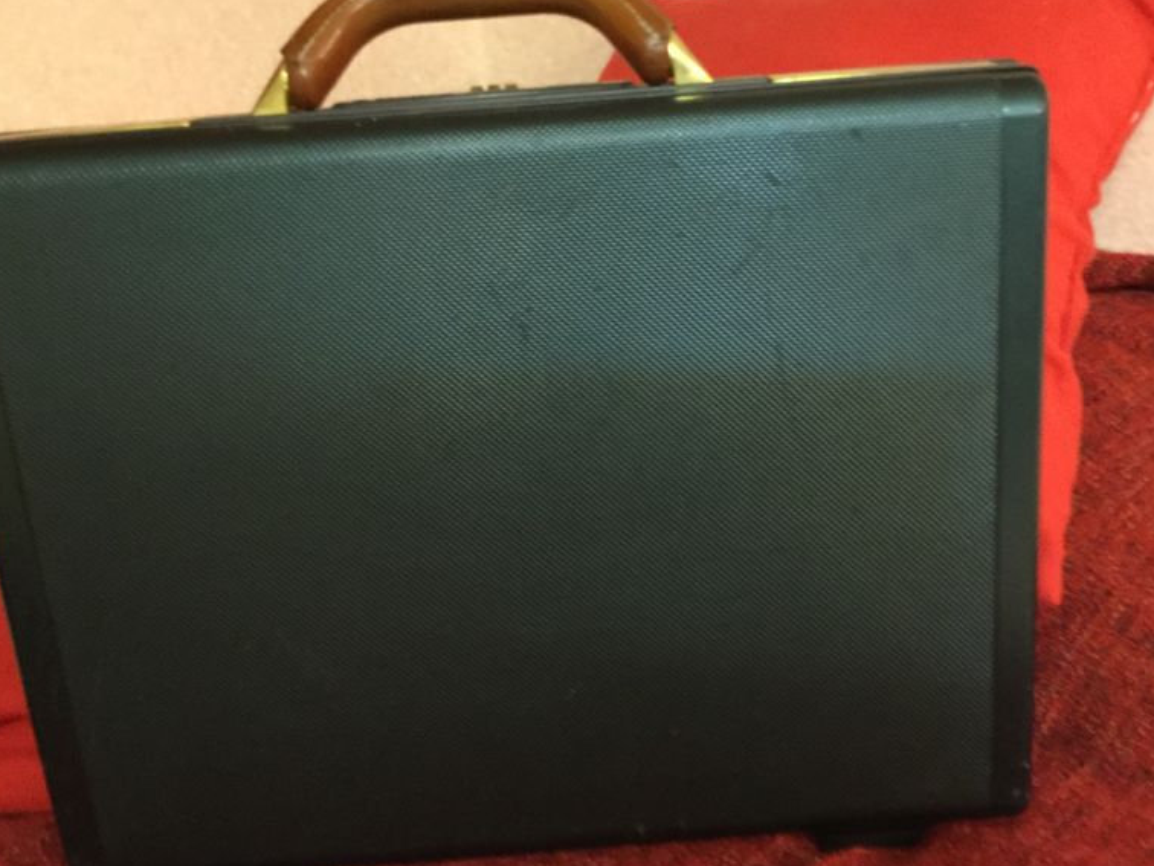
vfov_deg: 35.1
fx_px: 1367
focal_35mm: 41
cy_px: 420
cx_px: 626
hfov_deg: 45.7
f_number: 2.4
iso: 400
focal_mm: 3.3
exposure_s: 1/17
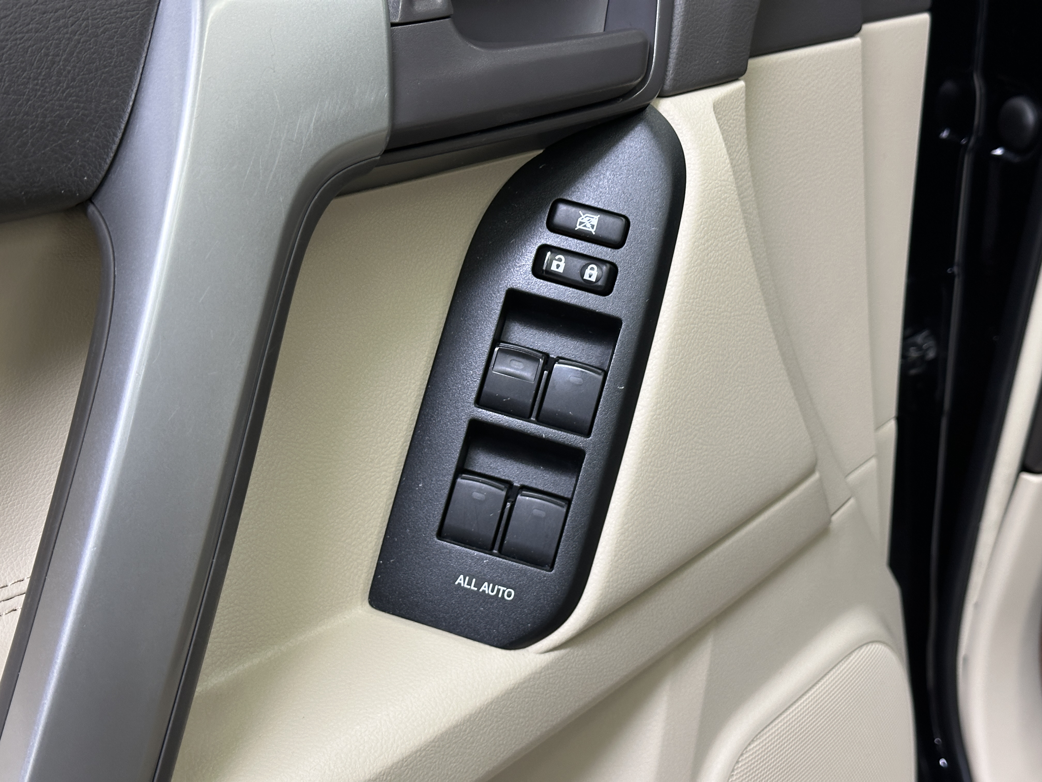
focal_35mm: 48
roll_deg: +0.7
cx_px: 521
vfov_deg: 30.3
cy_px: 391
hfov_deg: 39.7
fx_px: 1445
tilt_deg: -23.0
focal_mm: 6.86
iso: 200
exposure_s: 1/50
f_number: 1.78
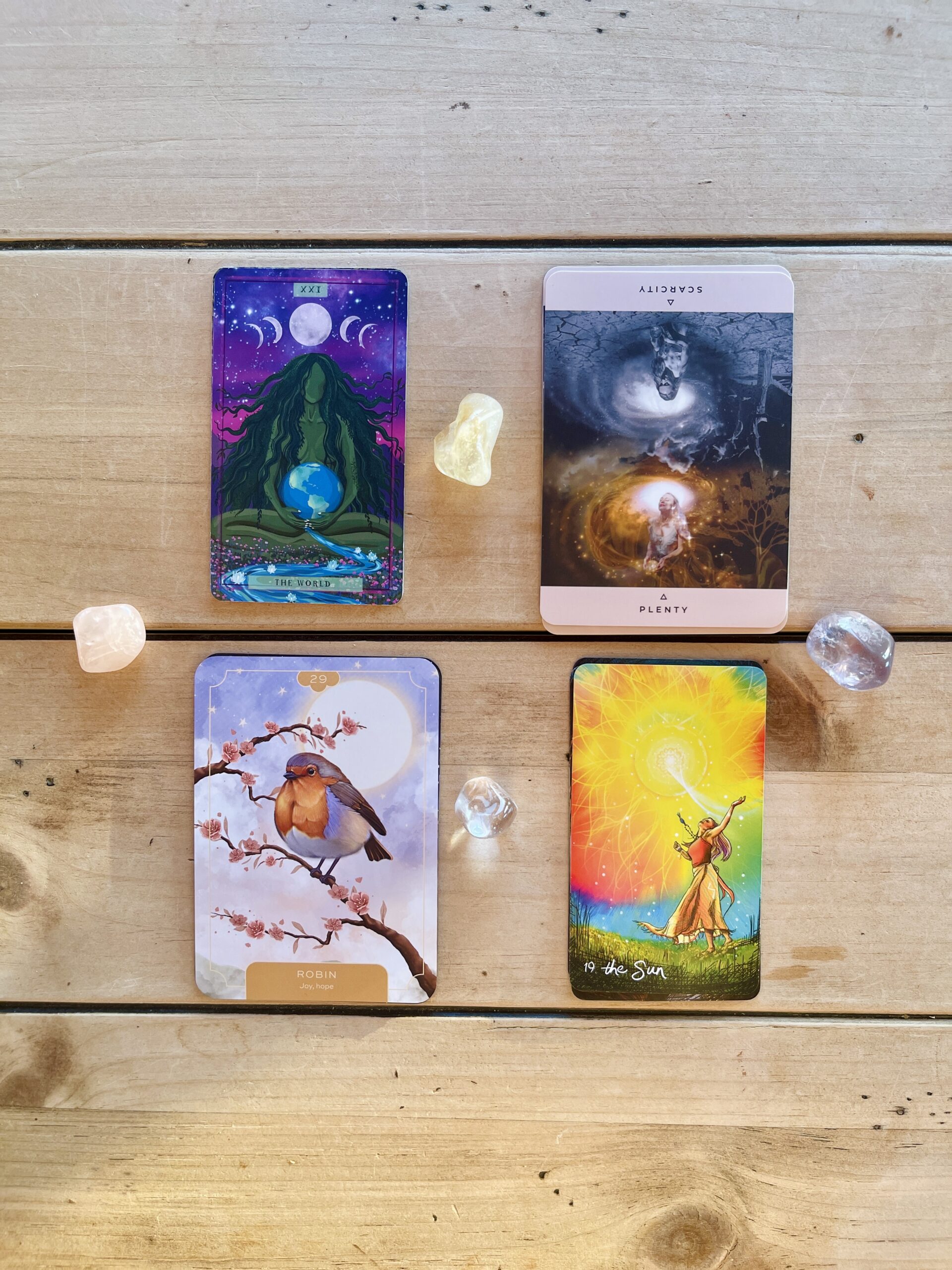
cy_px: 635
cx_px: 476
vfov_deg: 67.3
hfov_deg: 53.1
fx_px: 953
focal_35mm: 26
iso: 80
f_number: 1.6
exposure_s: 1/121
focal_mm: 5.1
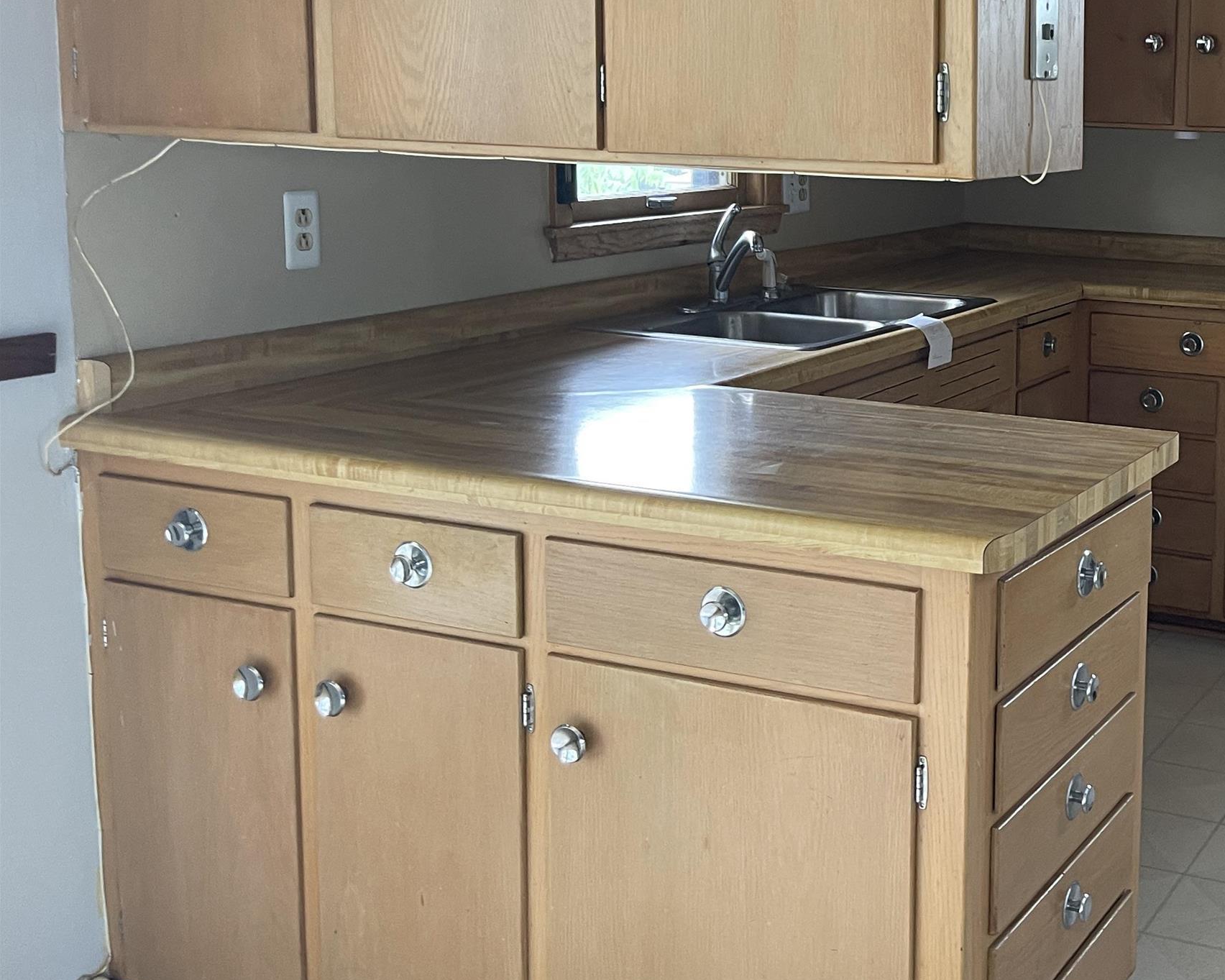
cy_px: 286
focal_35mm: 44
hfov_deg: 39.0
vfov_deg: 33.7
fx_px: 1595
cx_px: 1104
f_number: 1.6
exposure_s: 1/60
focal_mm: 5.1
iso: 160
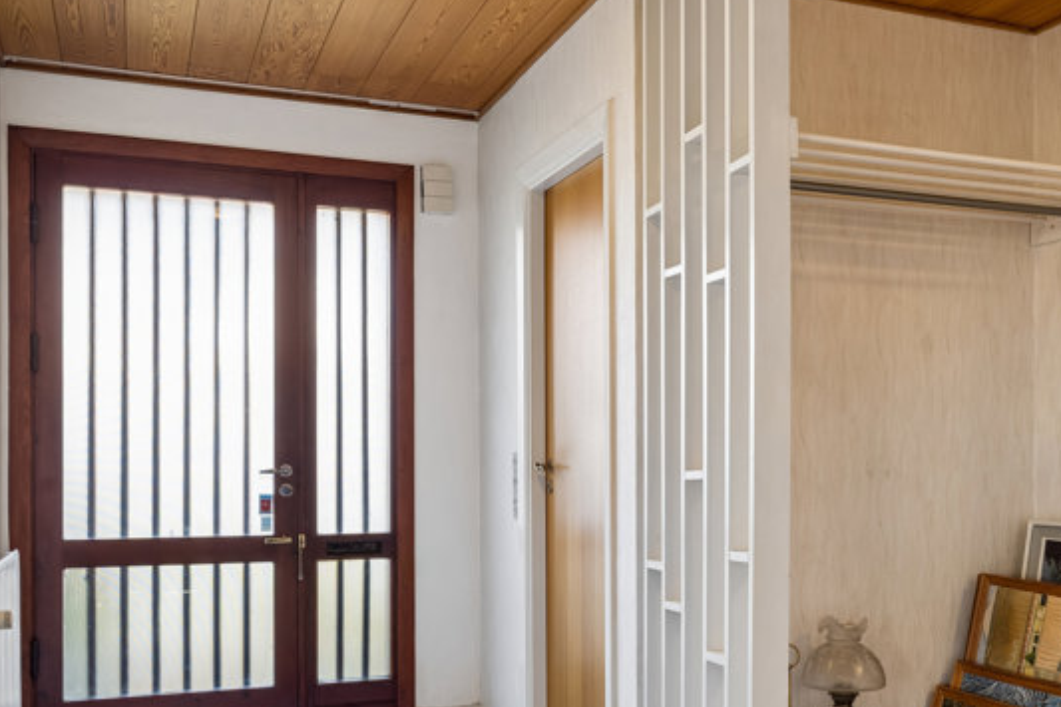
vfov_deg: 33.9
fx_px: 1149
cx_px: 643
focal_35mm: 39
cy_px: 471
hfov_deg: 49.2
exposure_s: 1/6
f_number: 8
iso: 200
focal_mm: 26
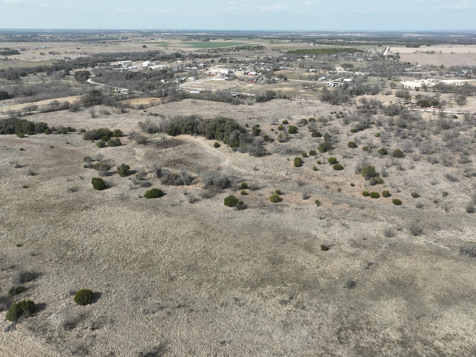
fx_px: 357
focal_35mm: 26
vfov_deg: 53.0
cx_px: 231
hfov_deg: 67.3
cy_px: 169
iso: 100
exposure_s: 1/1250
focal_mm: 12.29
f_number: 2.8
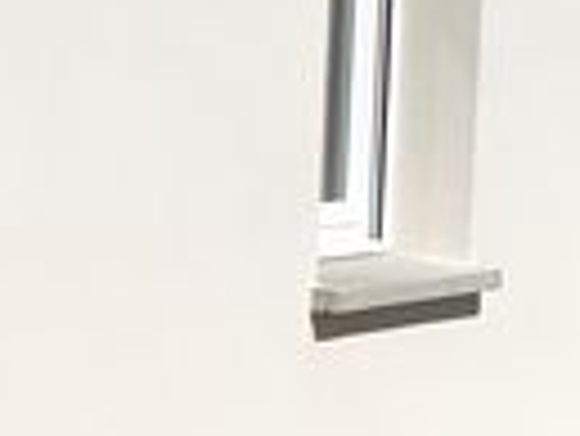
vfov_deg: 6.6
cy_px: 256
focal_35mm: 224
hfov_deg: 8.3
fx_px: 3757
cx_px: -620
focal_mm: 4.15
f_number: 2.2
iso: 25
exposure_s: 1/5128
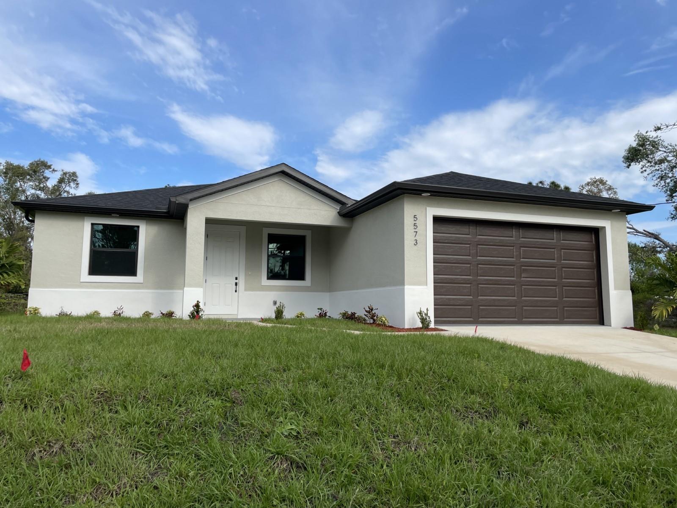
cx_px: 338
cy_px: 254
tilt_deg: +7.0
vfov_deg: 53.1
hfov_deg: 67.3
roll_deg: +0.2
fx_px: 508
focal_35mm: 26
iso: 32
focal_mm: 4.2
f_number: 1.6
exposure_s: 1/2817
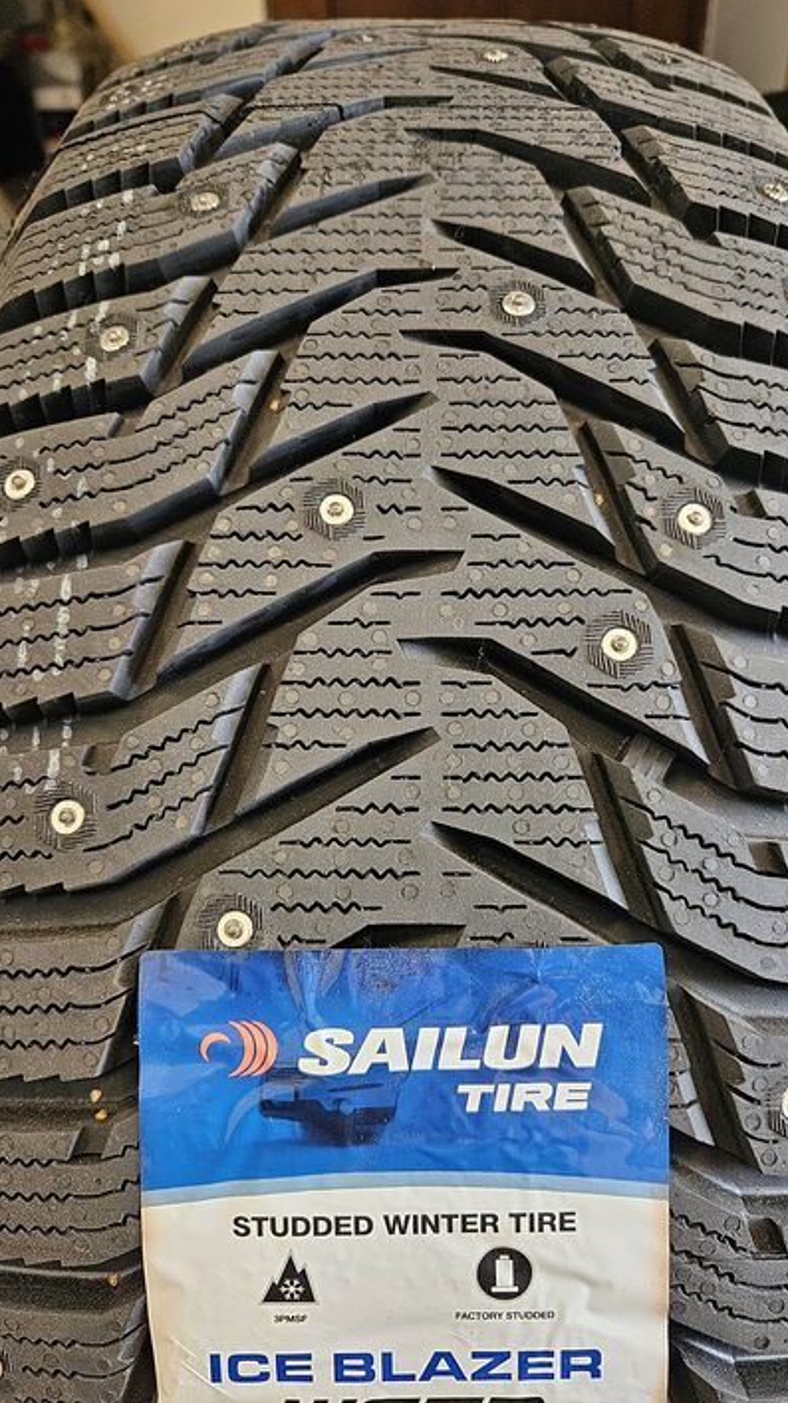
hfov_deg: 44.3
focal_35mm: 26
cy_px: 717
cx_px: 409
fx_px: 967
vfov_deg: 71.9
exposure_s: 1/100
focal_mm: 5.4
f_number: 1.8
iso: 500
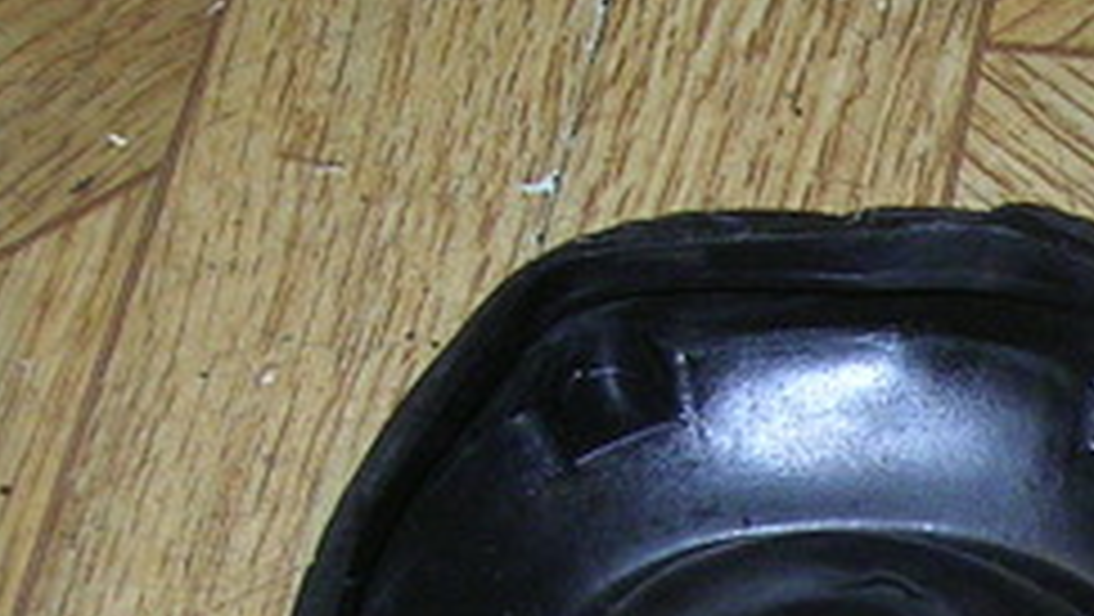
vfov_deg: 9.1
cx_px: 1576
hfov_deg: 15.5
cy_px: 1016
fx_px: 3744
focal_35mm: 129
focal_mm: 5.6
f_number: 4.8
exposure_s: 1/30
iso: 100
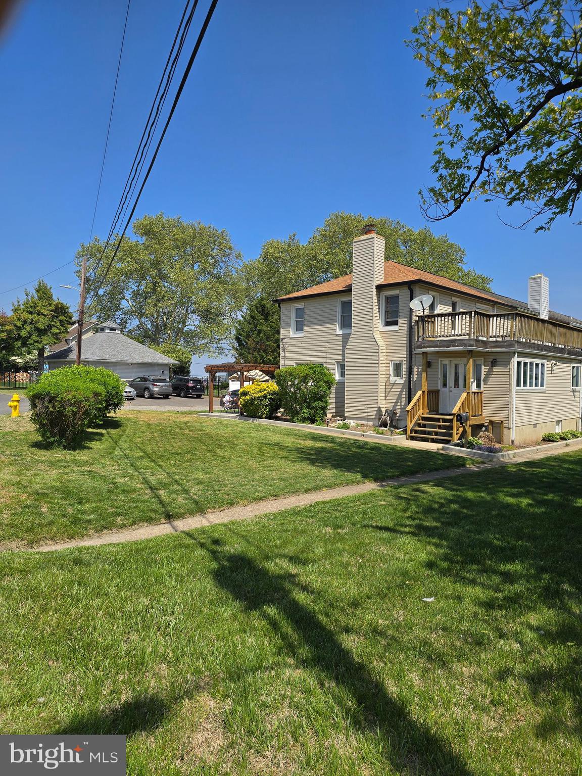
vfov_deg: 73.9
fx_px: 516
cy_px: 388
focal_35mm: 23
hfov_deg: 58.9
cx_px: 291
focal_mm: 6.3
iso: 12
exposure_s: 1/904
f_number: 1.7
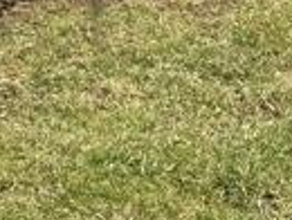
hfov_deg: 10.4
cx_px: 34
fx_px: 1597
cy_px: -377
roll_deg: +2.4
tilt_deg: +0.2
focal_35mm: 189
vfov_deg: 7.2
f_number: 1.78
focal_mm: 6.76
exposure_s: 1/2370
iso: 80
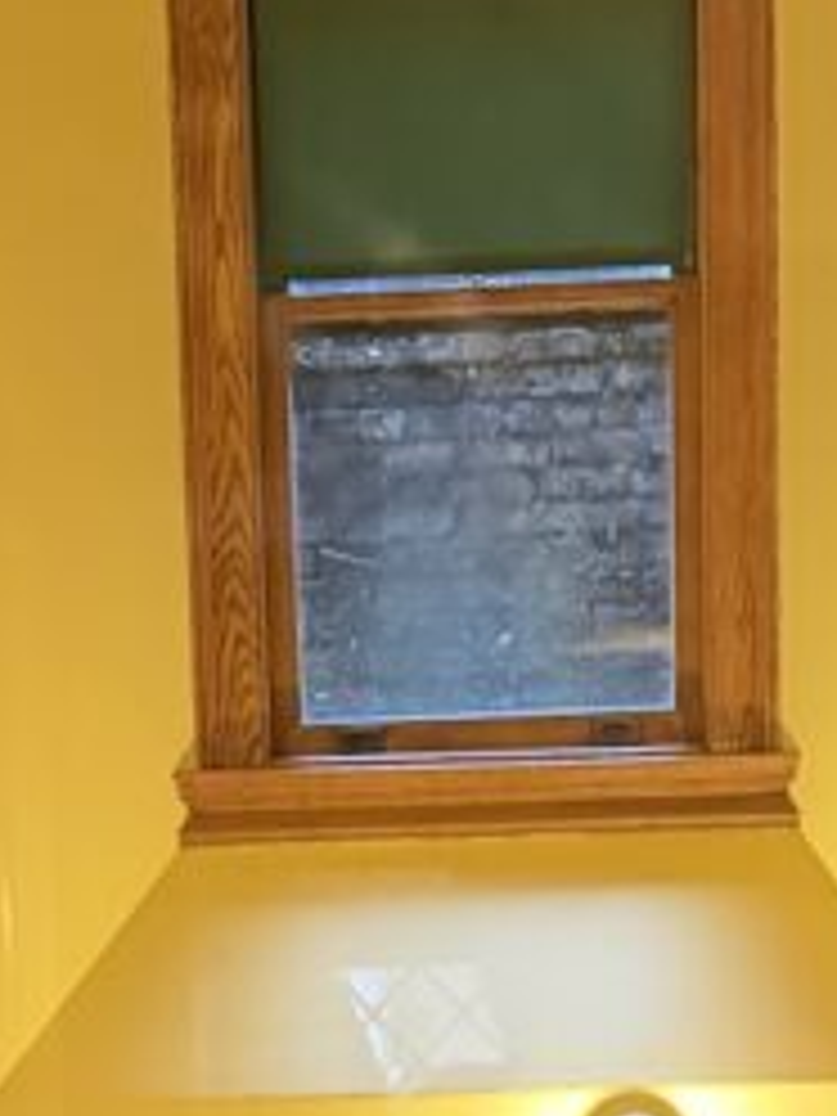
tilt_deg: -11.6
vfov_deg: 17.0
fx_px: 3192
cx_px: 459
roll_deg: +0.7
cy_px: 1886
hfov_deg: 14.9
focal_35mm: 99
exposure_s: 1/30
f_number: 1.78
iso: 1000
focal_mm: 6.76
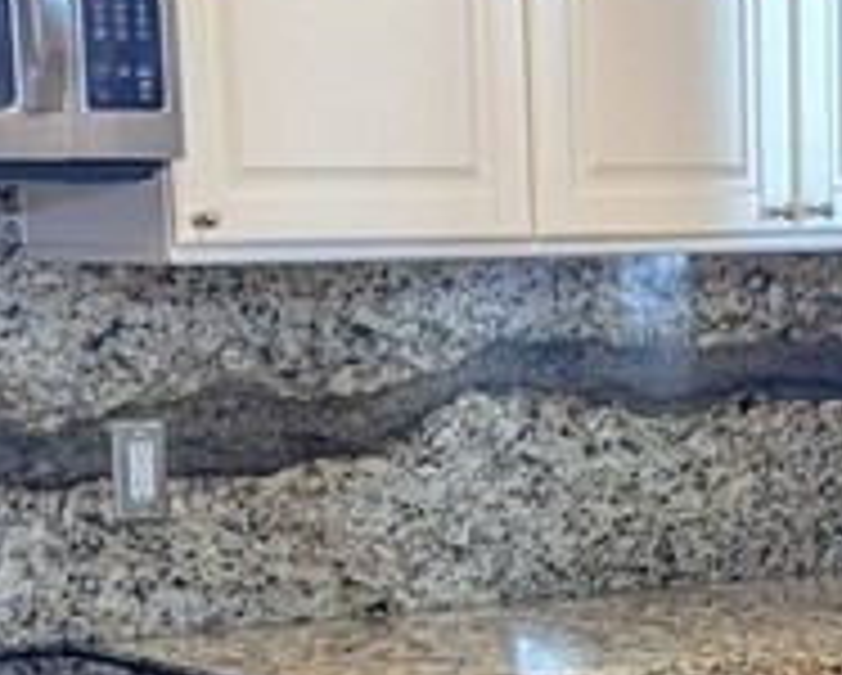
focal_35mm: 128
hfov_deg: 14.7
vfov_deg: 11.7
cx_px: 892
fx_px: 3193
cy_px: 940
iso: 61
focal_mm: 4.53
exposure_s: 1/60
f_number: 1.7
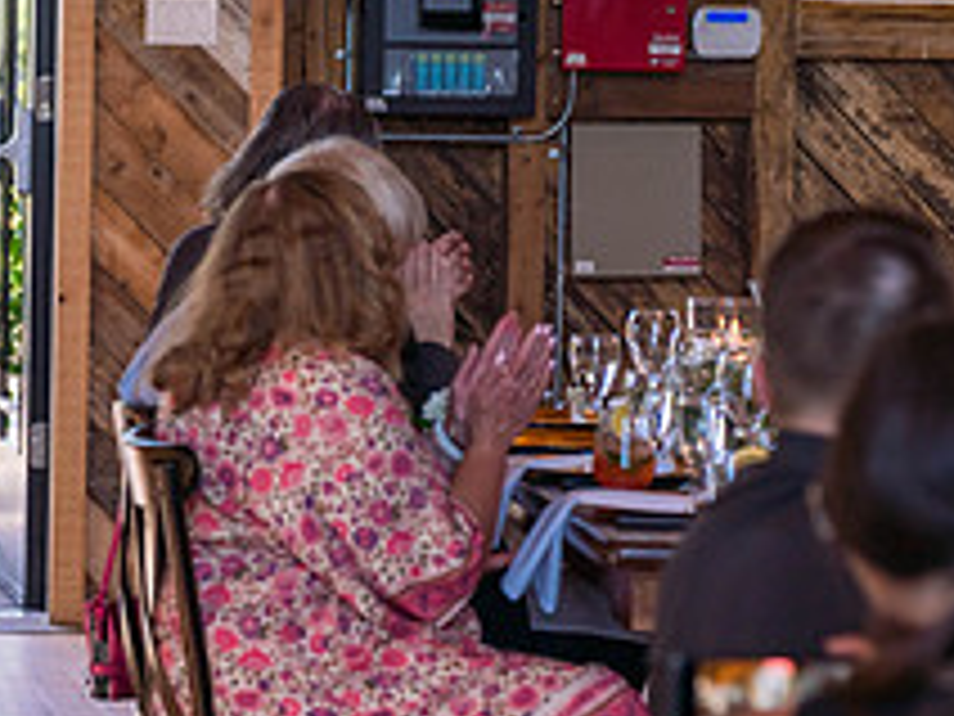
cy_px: 61
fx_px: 6311
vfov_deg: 6.5
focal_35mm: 229
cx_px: -176
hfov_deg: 8.6
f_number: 4
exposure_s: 1/250
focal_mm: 87
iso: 400
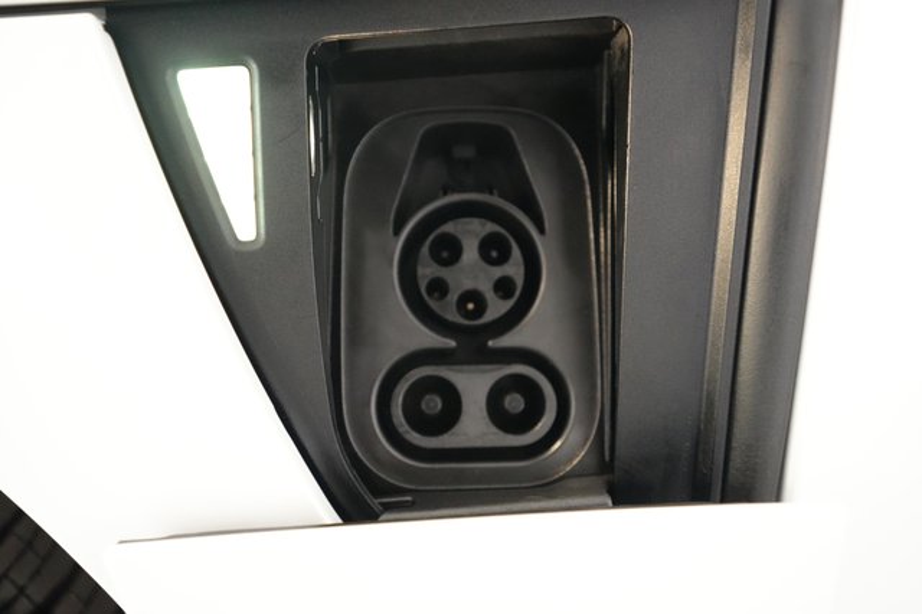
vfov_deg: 46.4
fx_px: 717
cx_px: 461
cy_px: 307
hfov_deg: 65.5
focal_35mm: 28
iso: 12800
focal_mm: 28
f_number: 3.2
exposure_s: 1/160
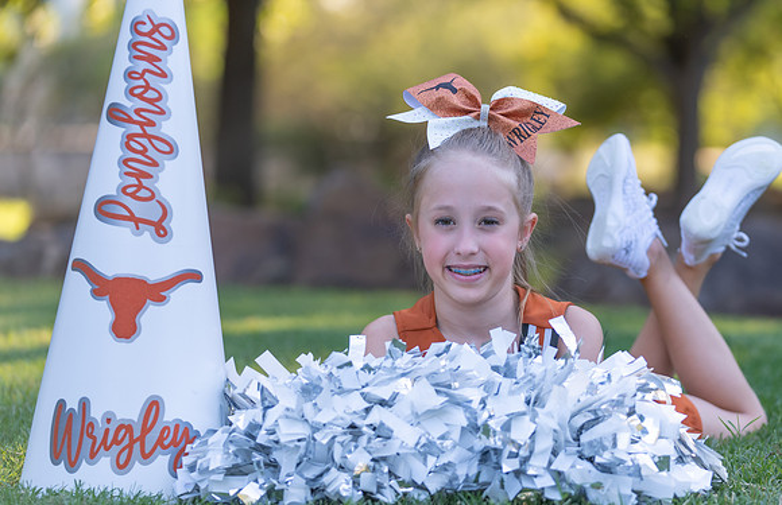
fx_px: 3042
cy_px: 314
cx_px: 469
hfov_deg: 14.6
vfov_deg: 9.5
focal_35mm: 141
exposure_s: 1/320
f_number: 2.8
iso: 200
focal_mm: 110
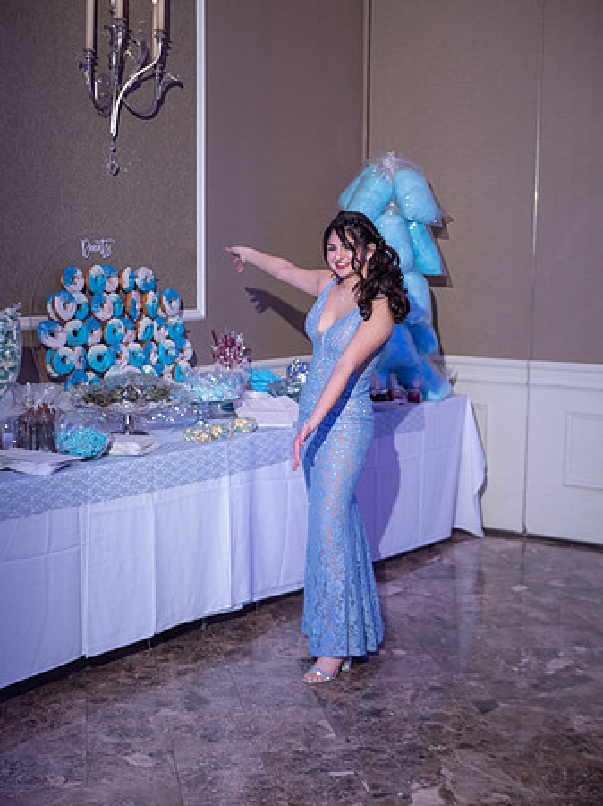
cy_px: 403
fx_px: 1162
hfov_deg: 29.1
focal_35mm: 50
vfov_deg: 38.2
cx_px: 302
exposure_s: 1/80
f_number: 1.7
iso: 500
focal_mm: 25
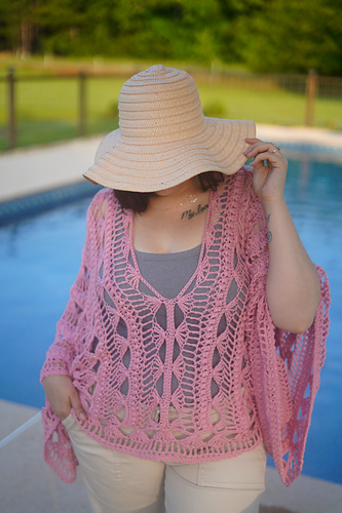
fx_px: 713
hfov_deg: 27.0
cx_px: 171
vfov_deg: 39.6
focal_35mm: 50
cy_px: 256
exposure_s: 1/2000
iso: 200
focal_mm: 50
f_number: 1.8
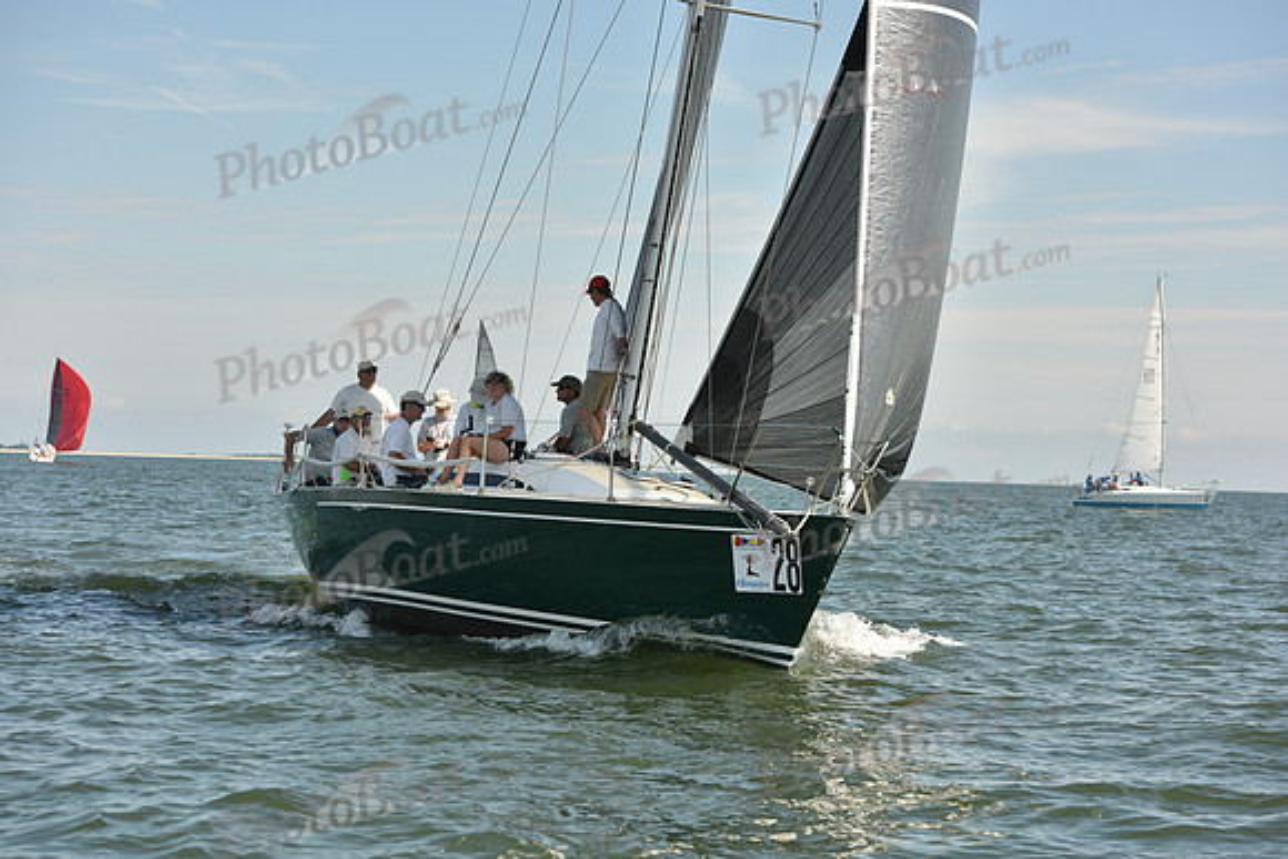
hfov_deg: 22.6
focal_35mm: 90
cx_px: 644
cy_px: 430
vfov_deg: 15.2
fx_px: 3221
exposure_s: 1/2000
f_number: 6.3
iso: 320
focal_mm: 90
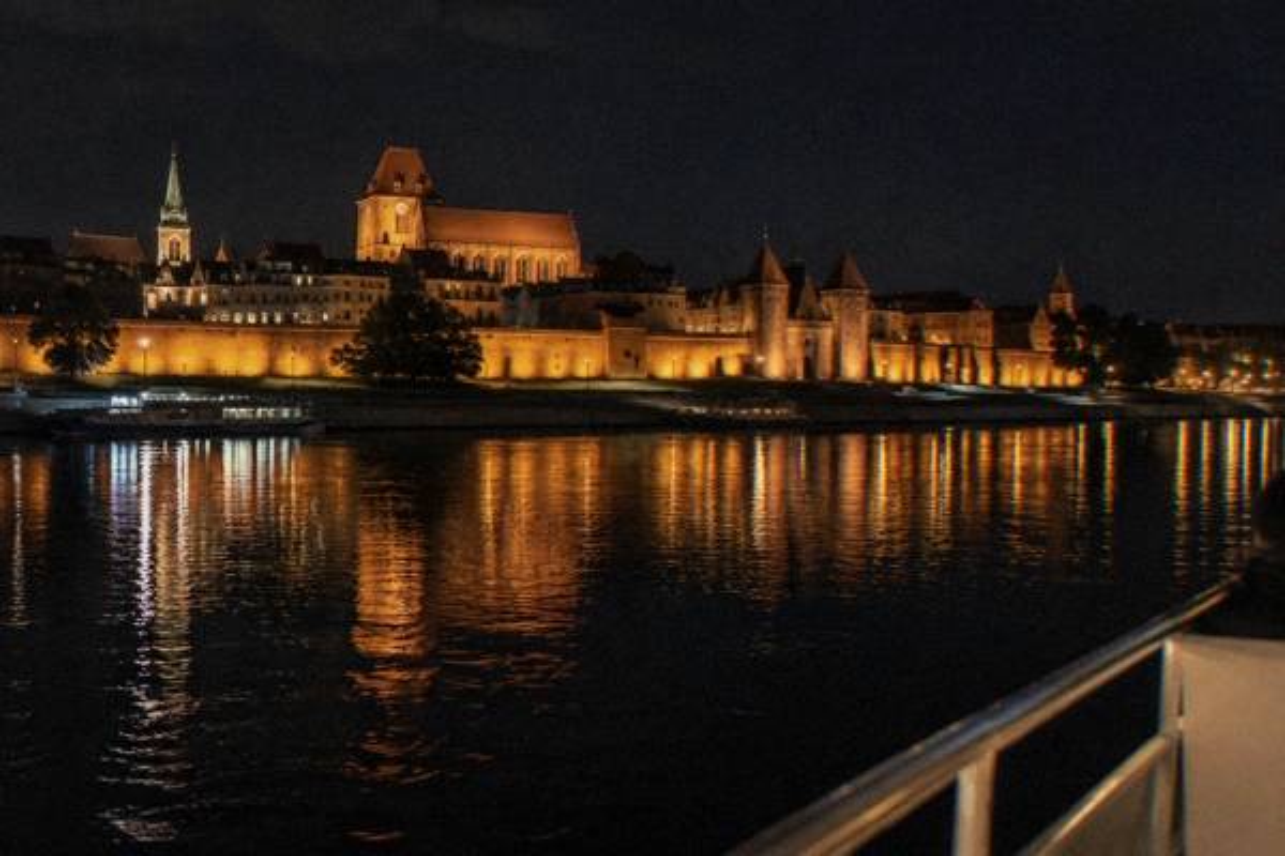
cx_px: 642
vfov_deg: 28.1
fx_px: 1713
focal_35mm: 48
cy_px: 428
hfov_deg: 41.1
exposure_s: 1/250
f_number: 2.5
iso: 4000
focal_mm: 48
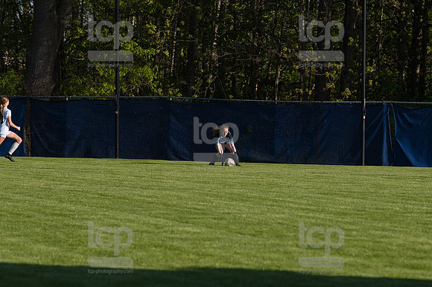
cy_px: 144
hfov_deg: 6.9
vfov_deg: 4.6
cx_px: 216
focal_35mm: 300
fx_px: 3598
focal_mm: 200
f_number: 5.6
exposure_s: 1/1600
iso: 250
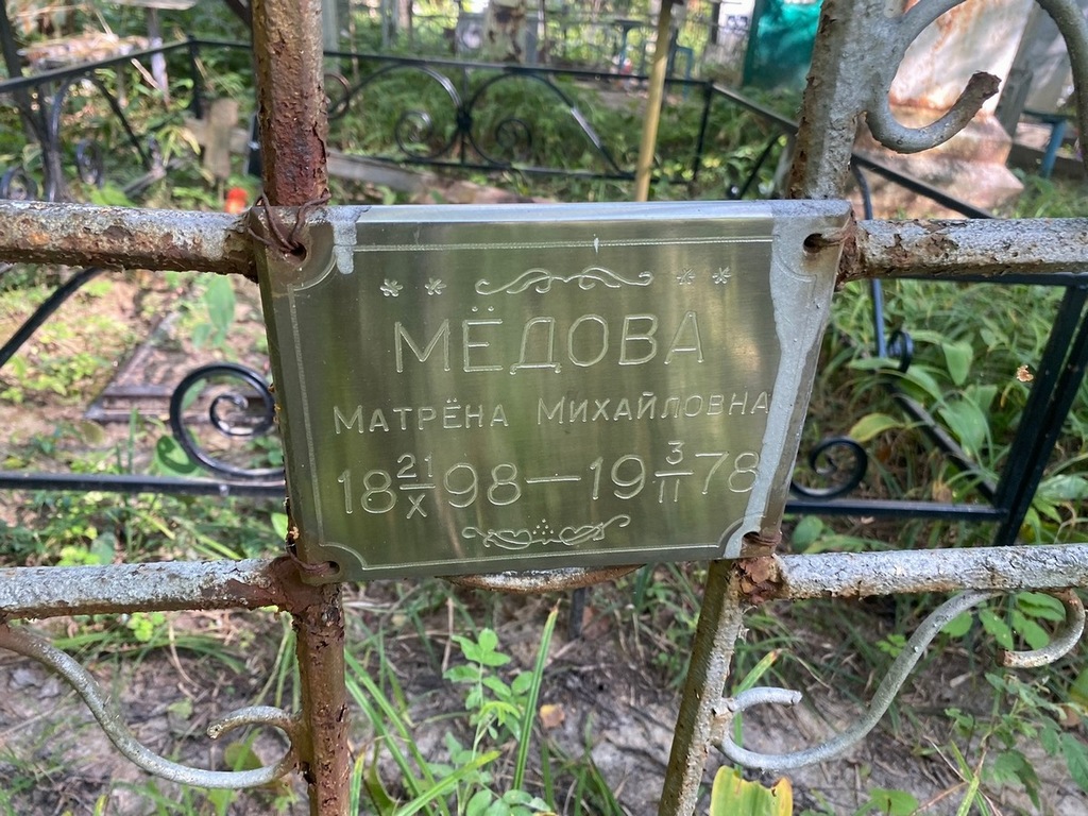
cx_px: 544
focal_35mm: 26
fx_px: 817
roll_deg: -3.3
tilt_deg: -33.8
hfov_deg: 67.3
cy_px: 408
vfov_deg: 53.1
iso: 125
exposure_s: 1/121
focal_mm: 4.25
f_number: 1.8
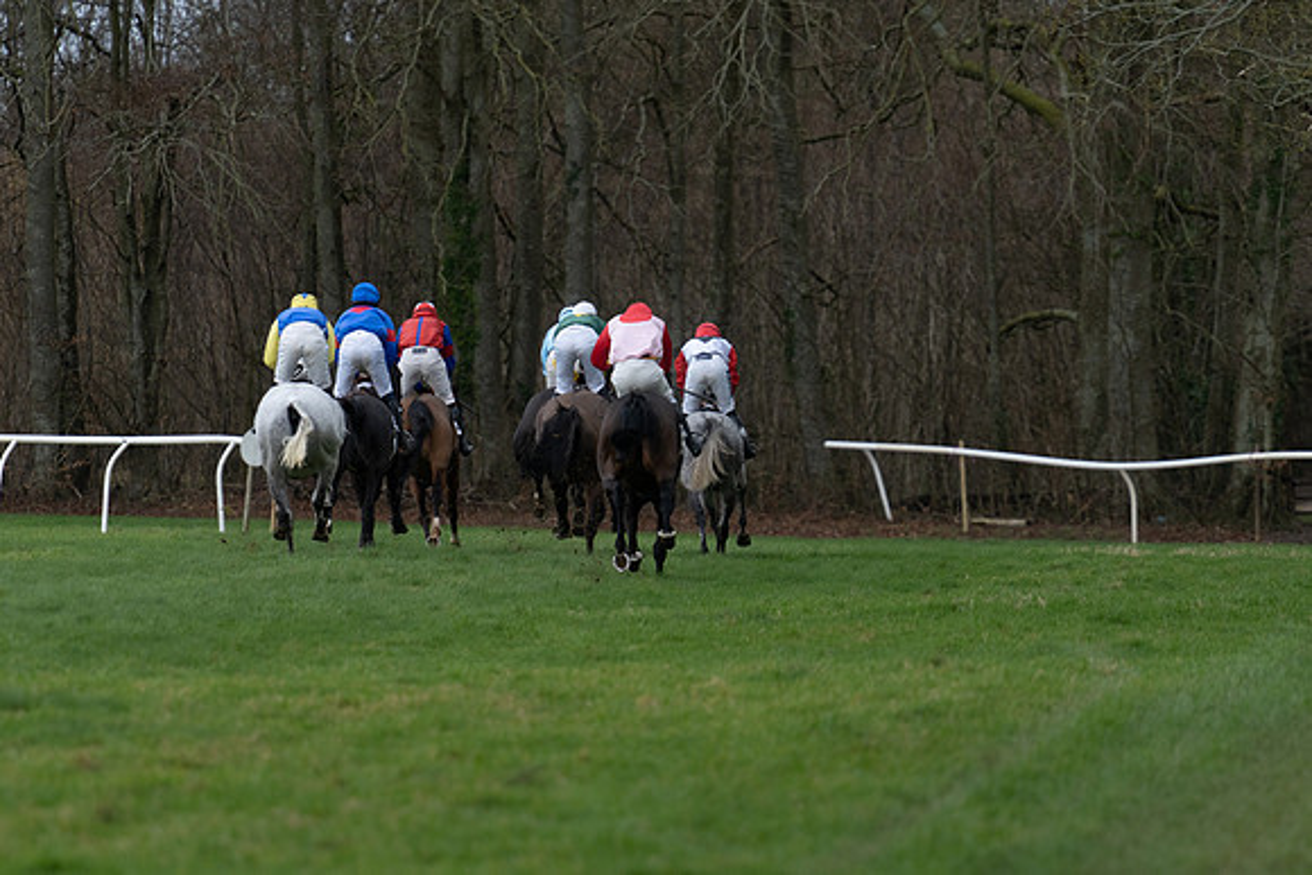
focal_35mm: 420
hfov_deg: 4.9
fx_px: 15310
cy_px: 438
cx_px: 656
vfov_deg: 3.3
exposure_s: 1/1000
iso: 500
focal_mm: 280
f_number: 4
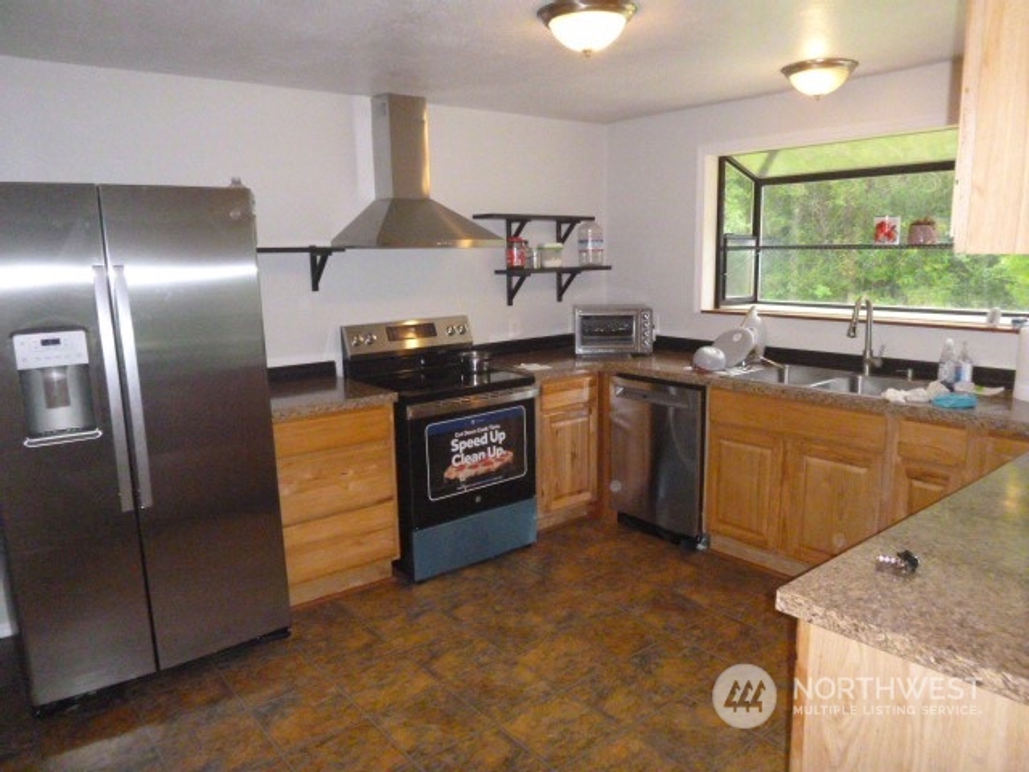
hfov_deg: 69.4
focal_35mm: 25
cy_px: 386
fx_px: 743
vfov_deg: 54.9
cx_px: 514
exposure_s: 1/60
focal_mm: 4.5
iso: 800
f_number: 3.9
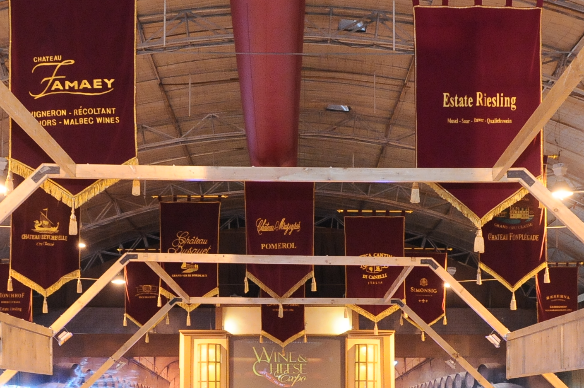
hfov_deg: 34.4
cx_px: 296
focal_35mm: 58
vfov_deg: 22.5
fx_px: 942
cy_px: 369
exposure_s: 1/30
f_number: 4
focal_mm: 17
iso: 1600
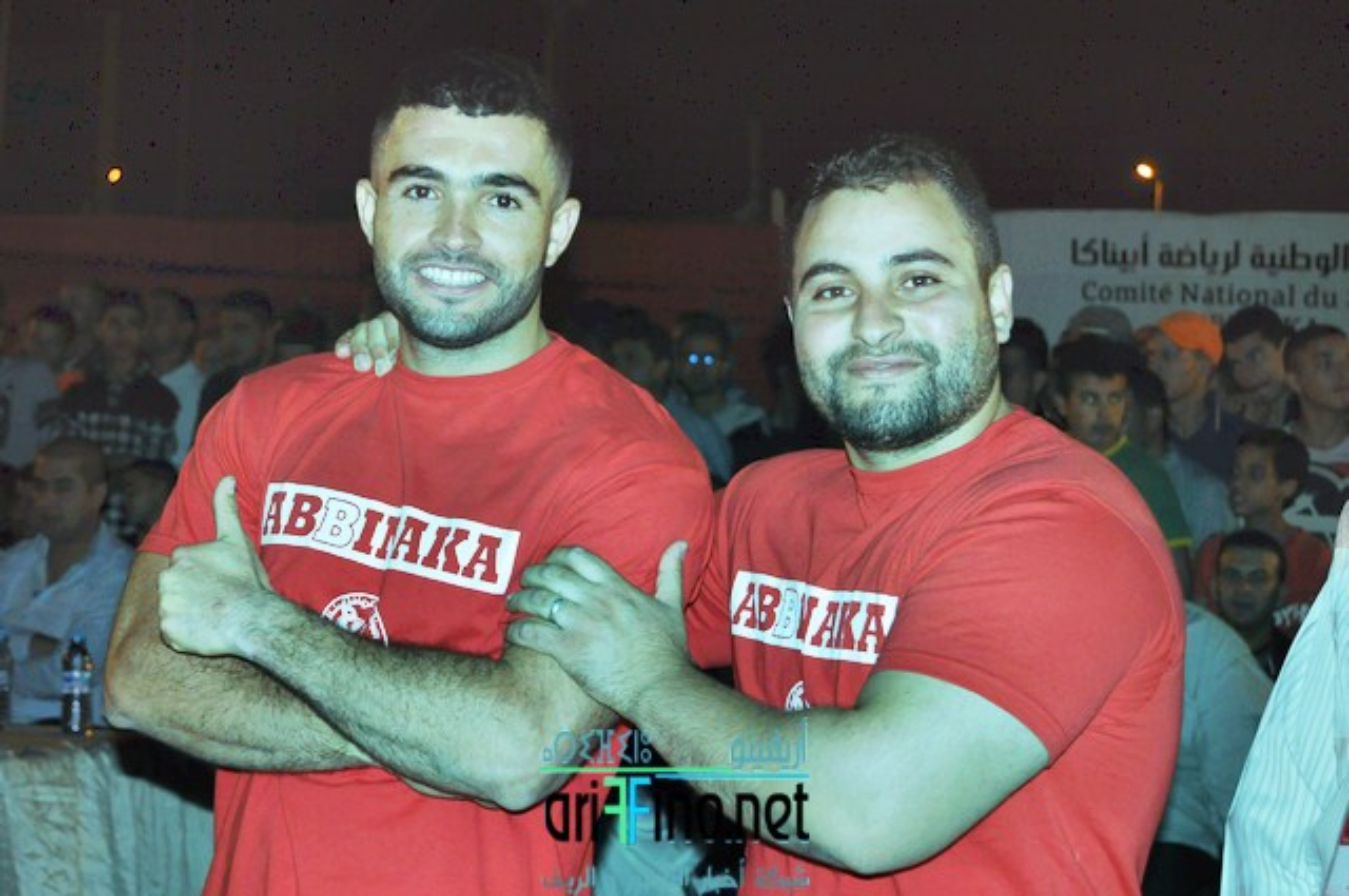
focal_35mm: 82
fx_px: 3088
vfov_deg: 16.5
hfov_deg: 24.6
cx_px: 674
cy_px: 448
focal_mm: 55
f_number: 5.6
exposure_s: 1/60
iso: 800
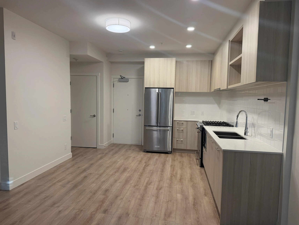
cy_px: 112
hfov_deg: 71.6
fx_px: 207
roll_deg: -1.5
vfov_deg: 56.8
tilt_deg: -3.0
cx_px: 150
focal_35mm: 24
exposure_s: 1/120
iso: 250
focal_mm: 6.76
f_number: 1.78
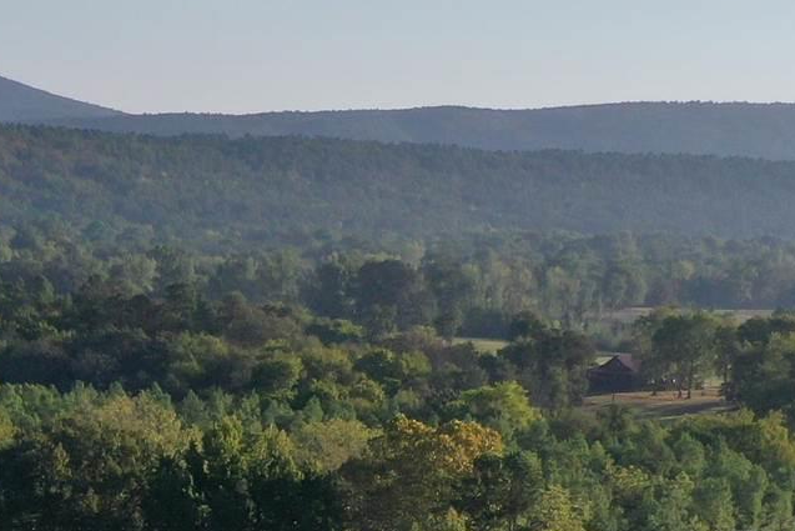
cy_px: 1139
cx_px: 262
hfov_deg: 15.2
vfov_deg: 9.4
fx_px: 2982
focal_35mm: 135
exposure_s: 1/500
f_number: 6.3
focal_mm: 10.26
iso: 100
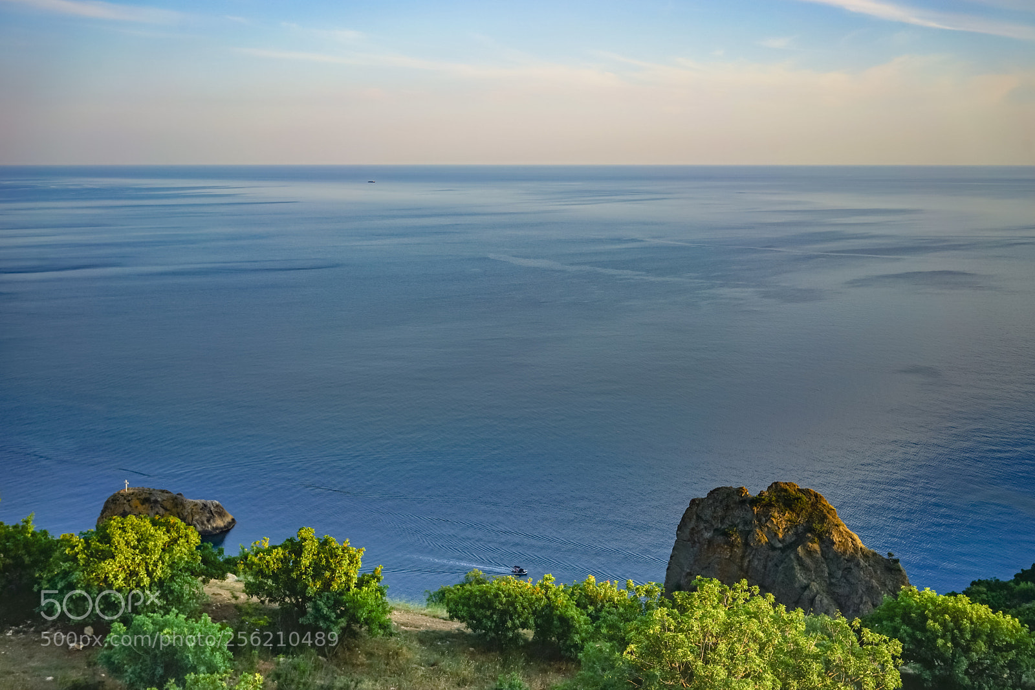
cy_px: 345
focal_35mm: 35
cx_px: 518
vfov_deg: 37.8
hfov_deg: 54.4
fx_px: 1006
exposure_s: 1/80
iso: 100
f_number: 8
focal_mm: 35
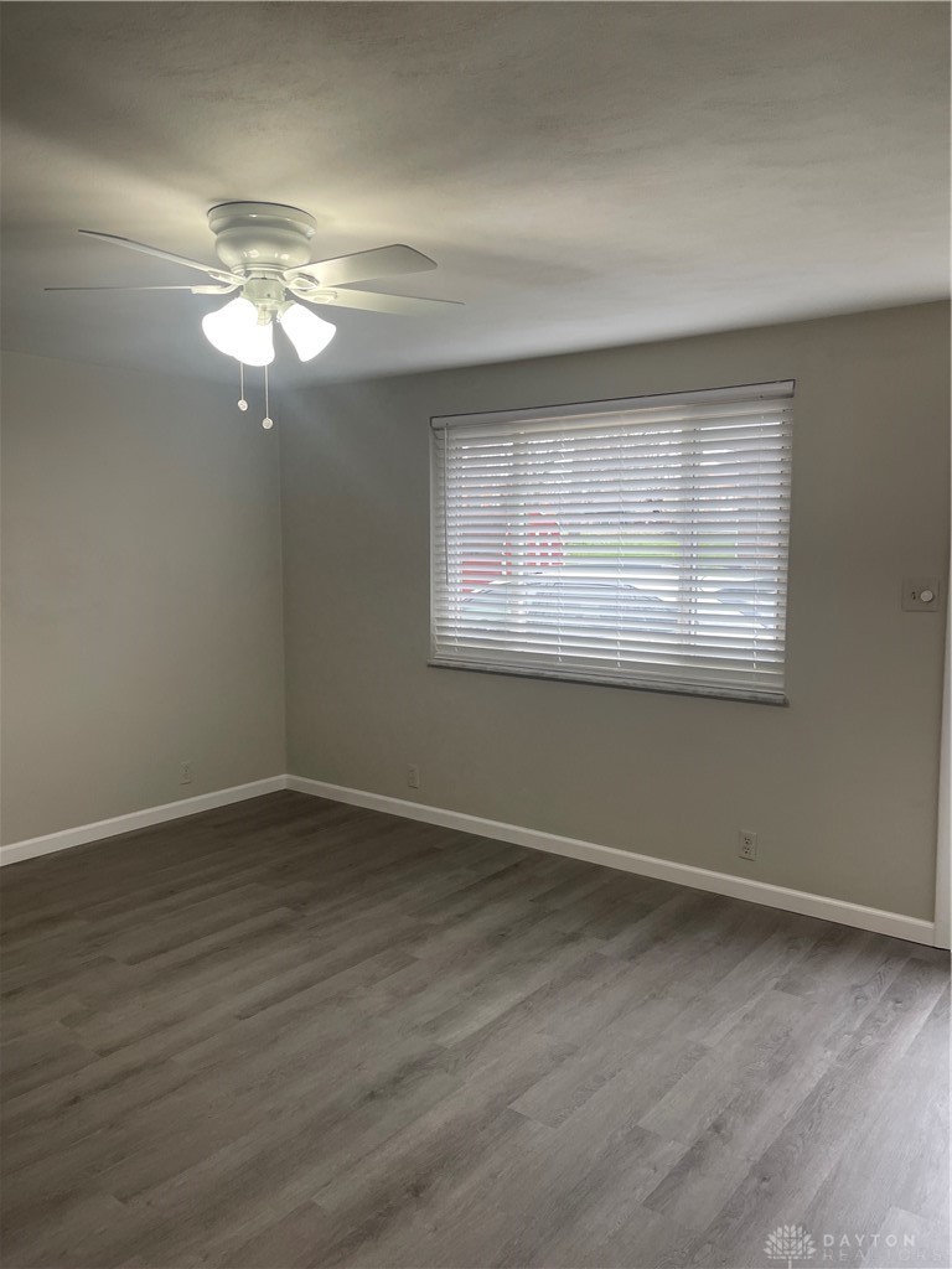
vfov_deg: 69.4
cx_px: 476
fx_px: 917
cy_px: 634
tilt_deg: -6.2
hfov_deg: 54.9
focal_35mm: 25
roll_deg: +0.9
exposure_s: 1/120
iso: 80
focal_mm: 5.1
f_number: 1.6
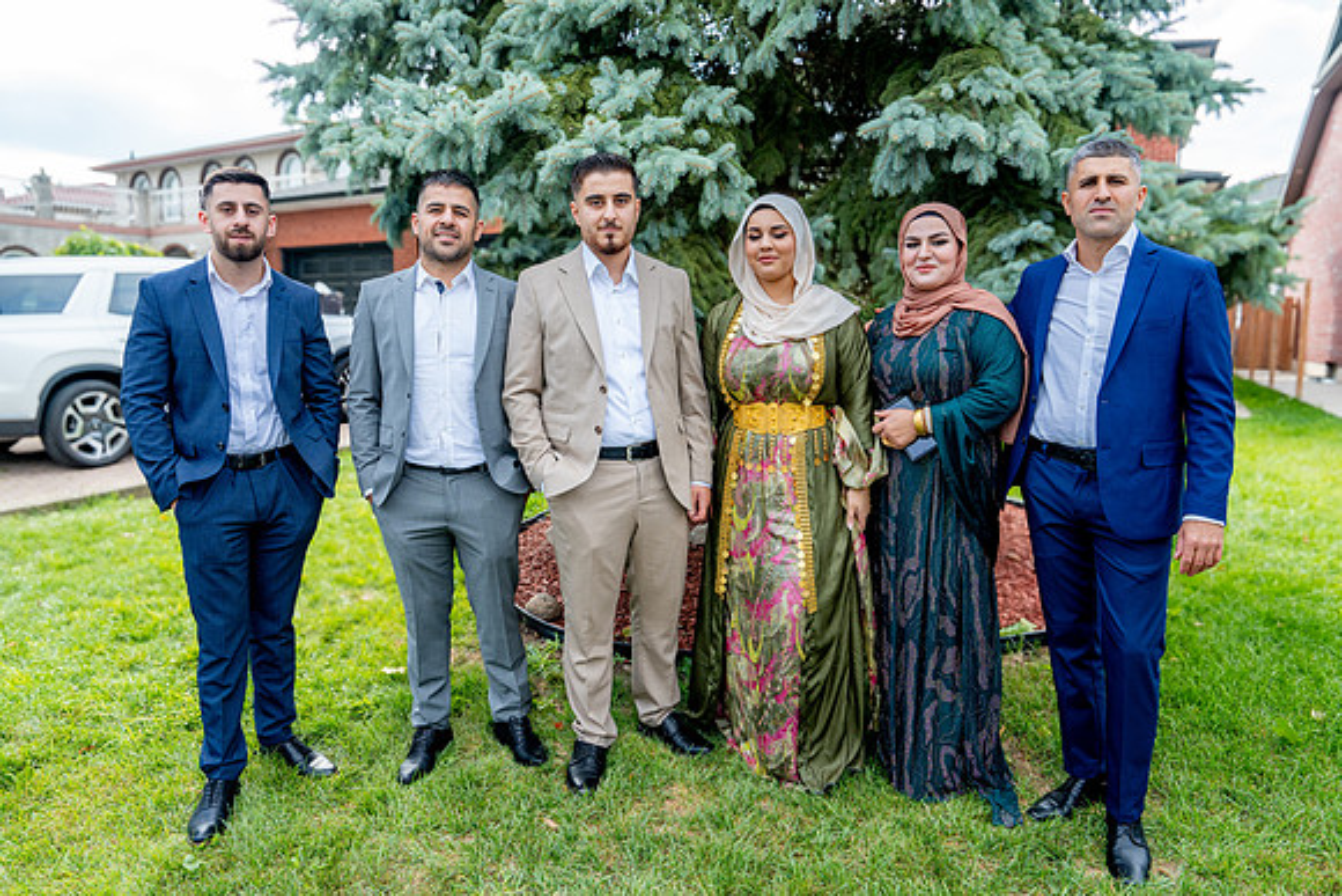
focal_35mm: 24
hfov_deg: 73.7
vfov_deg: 53.2
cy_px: 448
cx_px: 671
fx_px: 895
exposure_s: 1/200
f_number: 7.1
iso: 320
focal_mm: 24
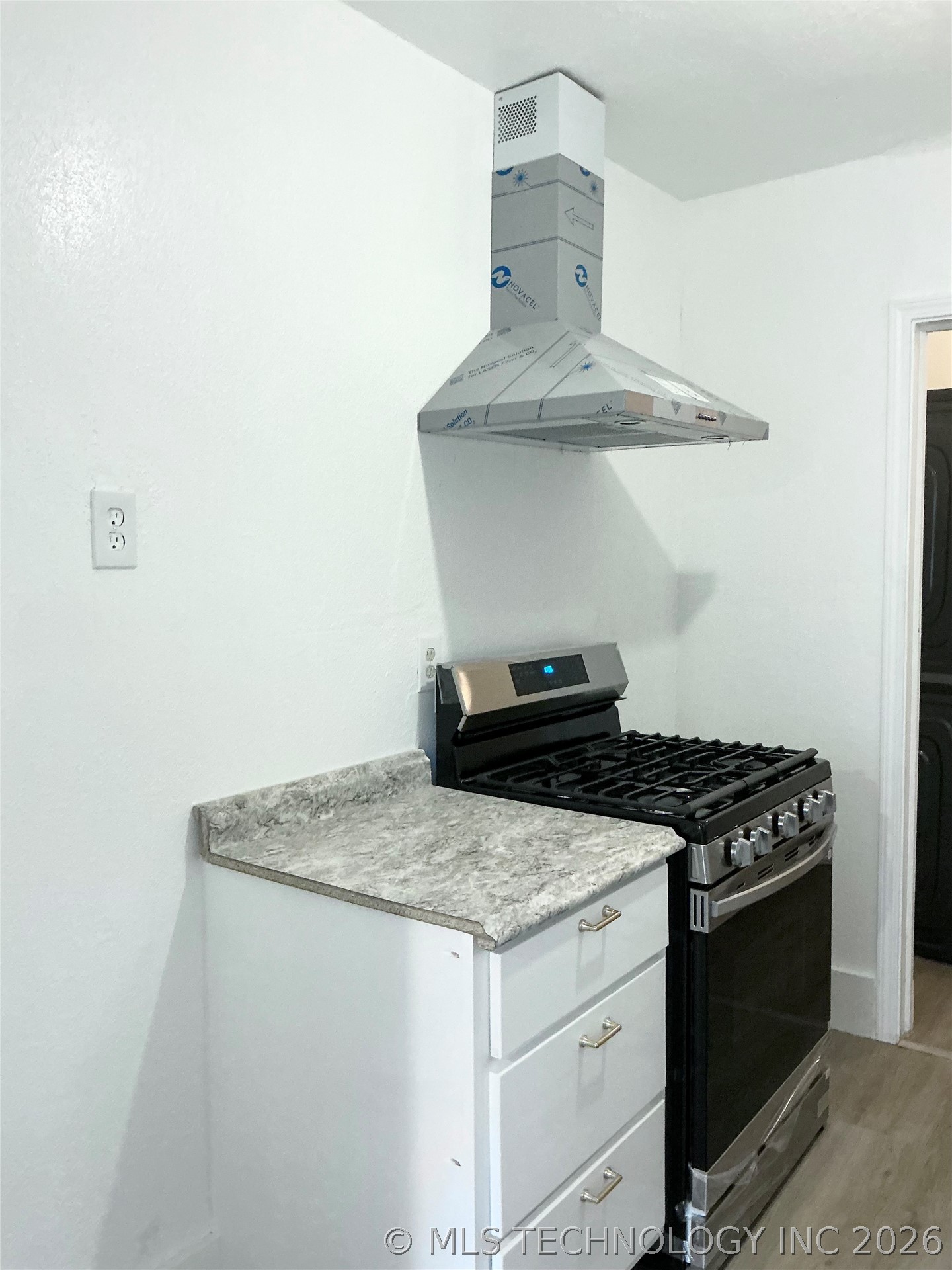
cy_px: 635
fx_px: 1063
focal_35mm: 29
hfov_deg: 48.2
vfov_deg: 61.7
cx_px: 476
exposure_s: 1/60
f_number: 1.8
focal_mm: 3
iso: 200
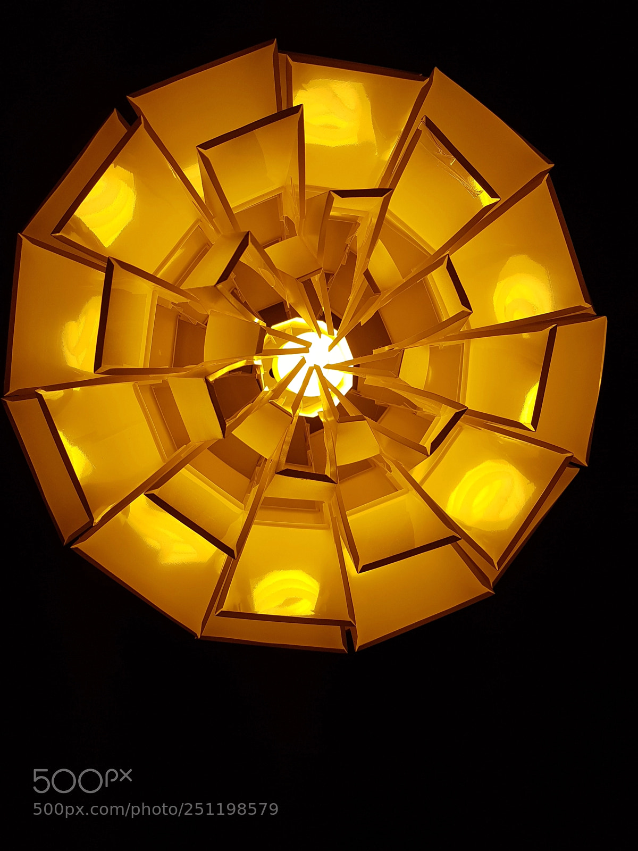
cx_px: 319
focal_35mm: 26
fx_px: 639
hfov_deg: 53.1
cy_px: 426
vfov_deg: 67.3
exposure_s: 1/718
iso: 40
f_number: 1.7
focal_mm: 4.2
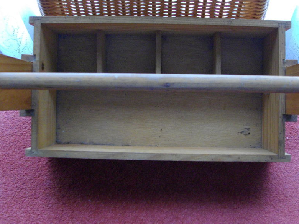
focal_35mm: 41
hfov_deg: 45.8
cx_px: 157
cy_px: 107
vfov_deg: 35.1
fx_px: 354
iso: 337
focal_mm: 5.7
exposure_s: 1/50
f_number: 2.9
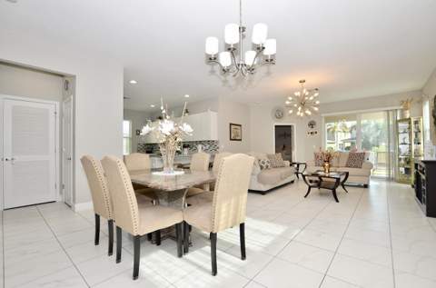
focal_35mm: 15
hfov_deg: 100.6
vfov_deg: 77.0
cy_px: 144
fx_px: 181
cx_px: 218
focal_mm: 10
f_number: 5
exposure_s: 1/100
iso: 200
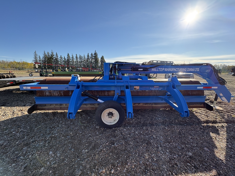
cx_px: 118
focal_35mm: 14
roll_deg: -0.2
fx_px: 95
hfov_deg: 102.1
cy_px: 88
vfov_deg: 85.7
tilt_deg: -10.3
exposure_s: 1/821
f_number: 2.2
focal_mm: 2.22
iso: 64
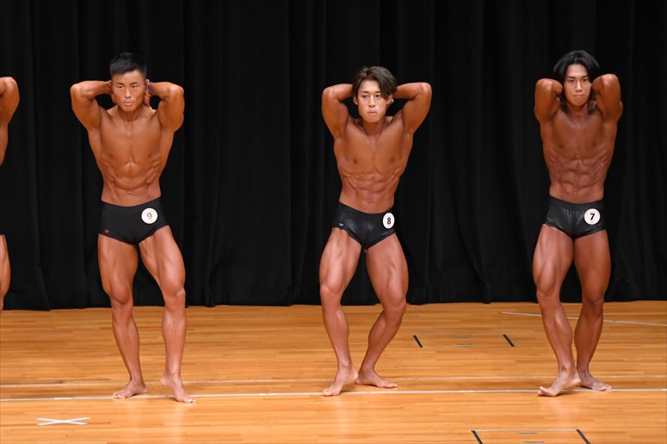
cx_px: 334
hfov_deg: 8.1
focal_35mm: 255
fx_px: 4722
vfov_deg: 5.4
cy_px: 222
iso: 4000
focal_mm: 170
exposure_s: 1/400
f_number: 5.6
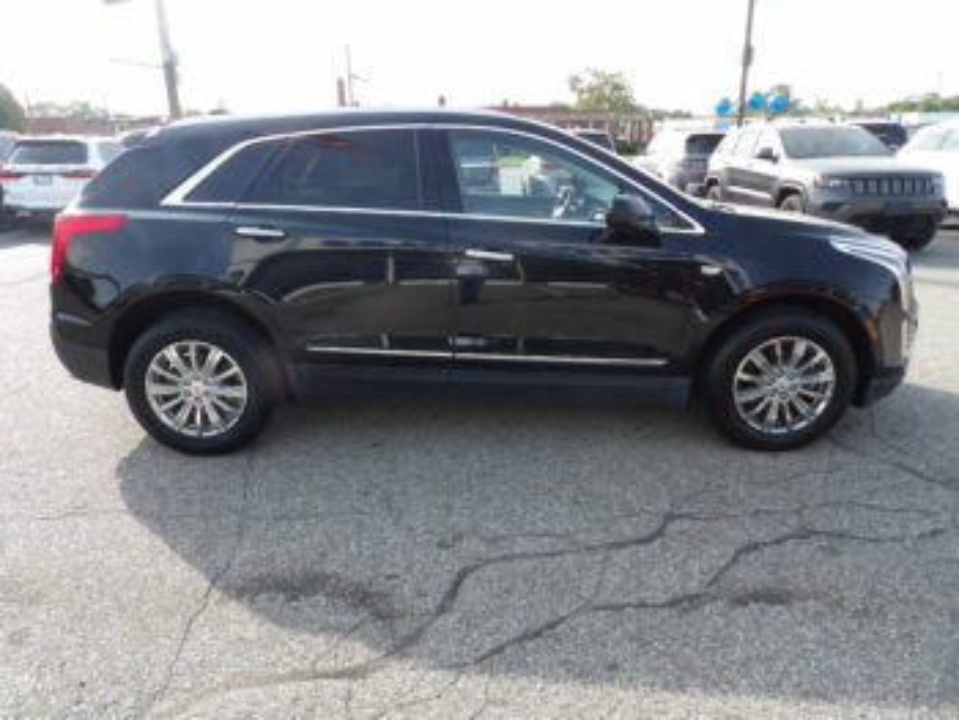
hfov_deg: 71.6
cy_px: 360
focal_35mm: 24
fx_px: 665
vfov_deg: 56.9
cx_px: 480
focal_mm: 4.3
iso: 100
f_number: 3.2
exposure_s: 1/324
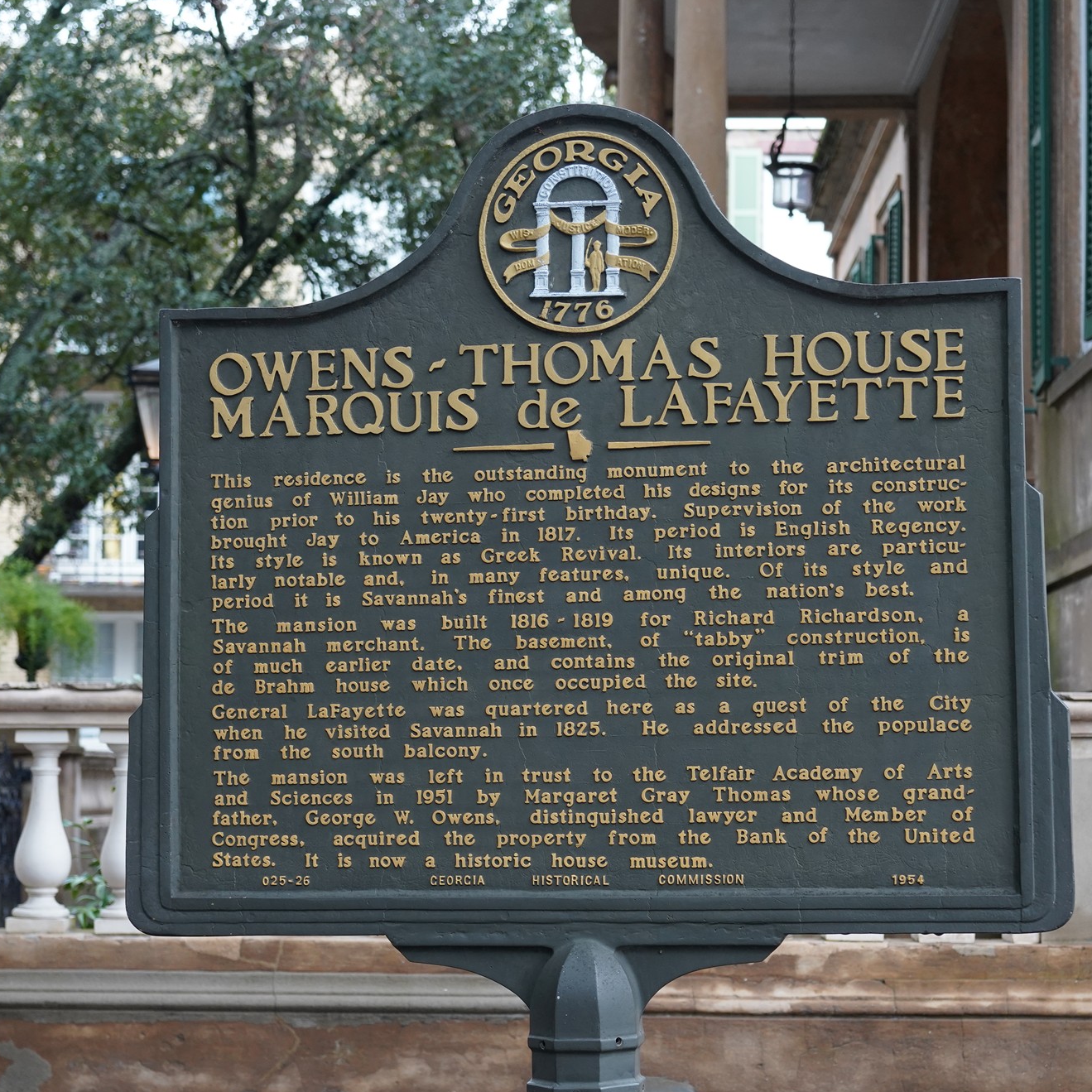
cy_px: 550
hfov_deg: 29.5
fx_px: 2070
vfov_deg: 29.6
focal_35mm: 58
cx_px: 620
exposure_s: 1/100
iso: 800
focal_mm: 45
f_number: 5.6
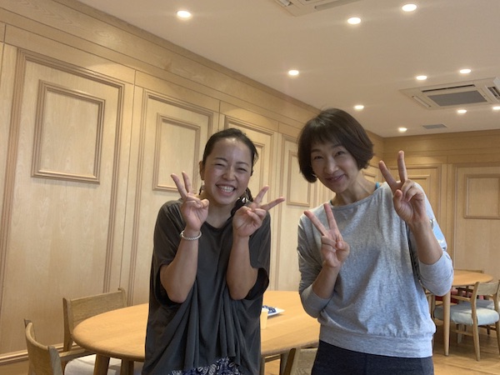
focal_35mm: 32
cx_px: 250
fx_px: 462
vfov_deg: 44.2
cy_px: 188
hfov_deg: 56.8
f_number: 2.2
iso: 160
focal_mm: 2.87
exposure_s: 1/60
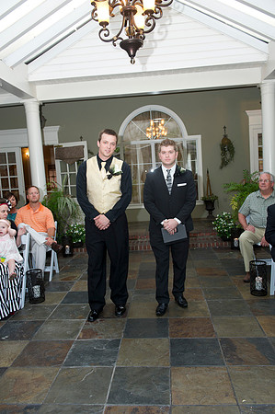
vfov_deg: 60.3
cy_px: 207
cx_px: 138
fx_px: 356
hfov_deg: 42.2
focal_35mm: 31
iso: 800
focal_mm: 31
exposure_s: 1/100
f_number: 5
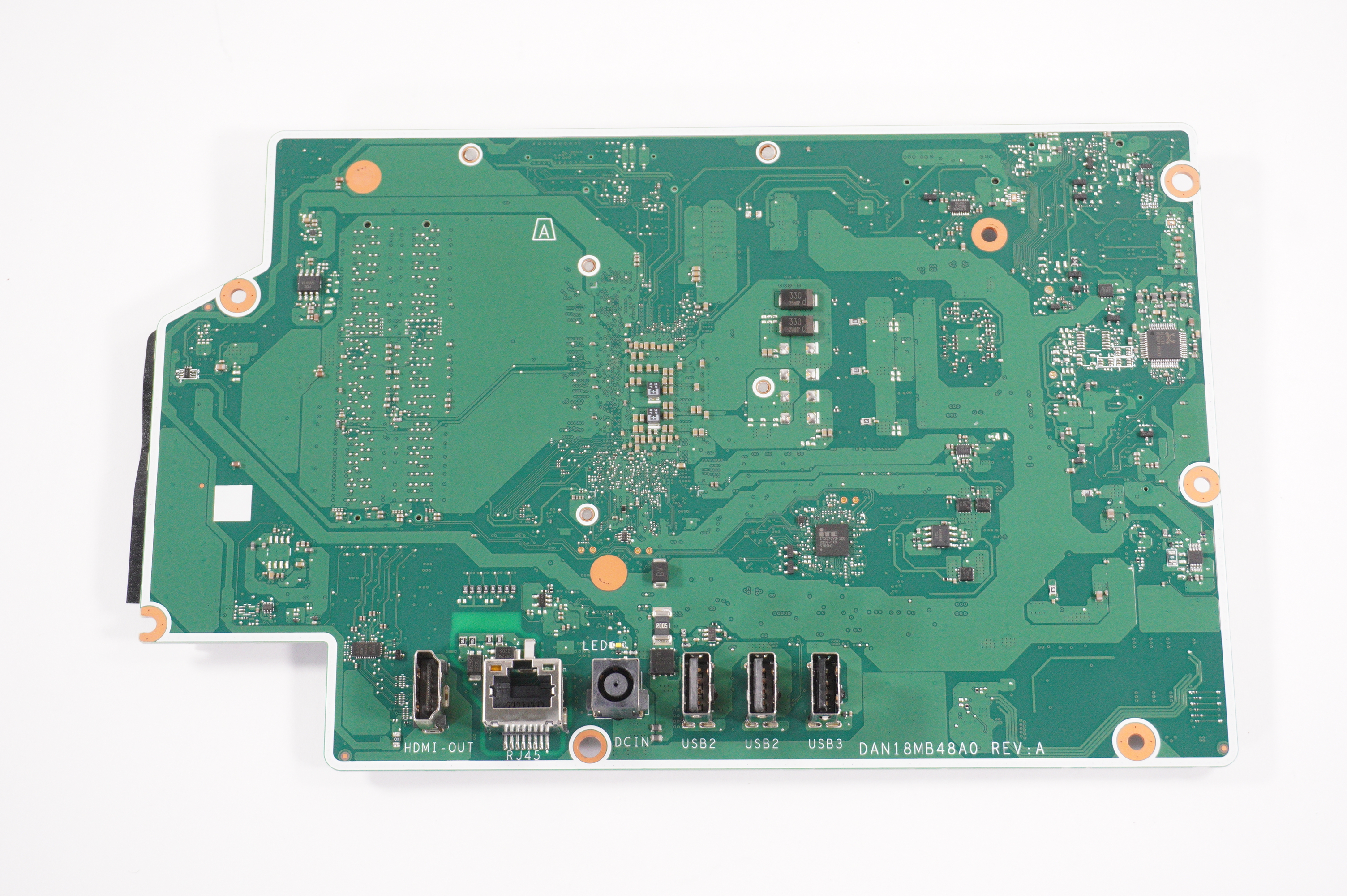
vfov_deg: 23.1
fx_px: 2187
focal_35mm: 58
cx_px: 674
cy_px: 448
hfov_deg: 34.2
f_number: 5.6
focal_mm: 39
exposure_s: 1/250
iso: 1600
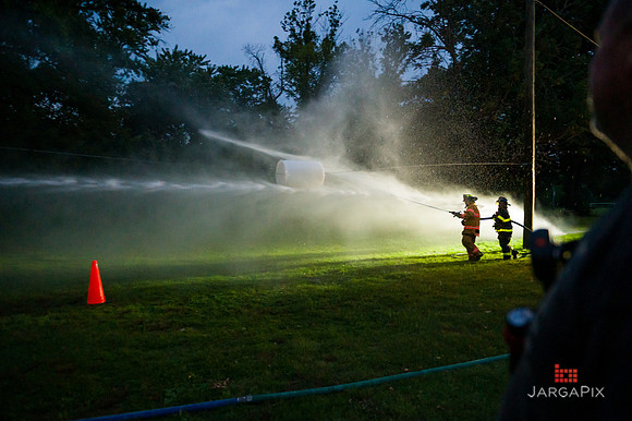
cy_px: 210
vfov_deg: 53.1
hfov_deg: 73.8
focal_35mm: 24
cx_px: 316
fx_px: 421
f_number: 3.2
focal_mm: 24
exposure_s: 1/200
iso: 6400
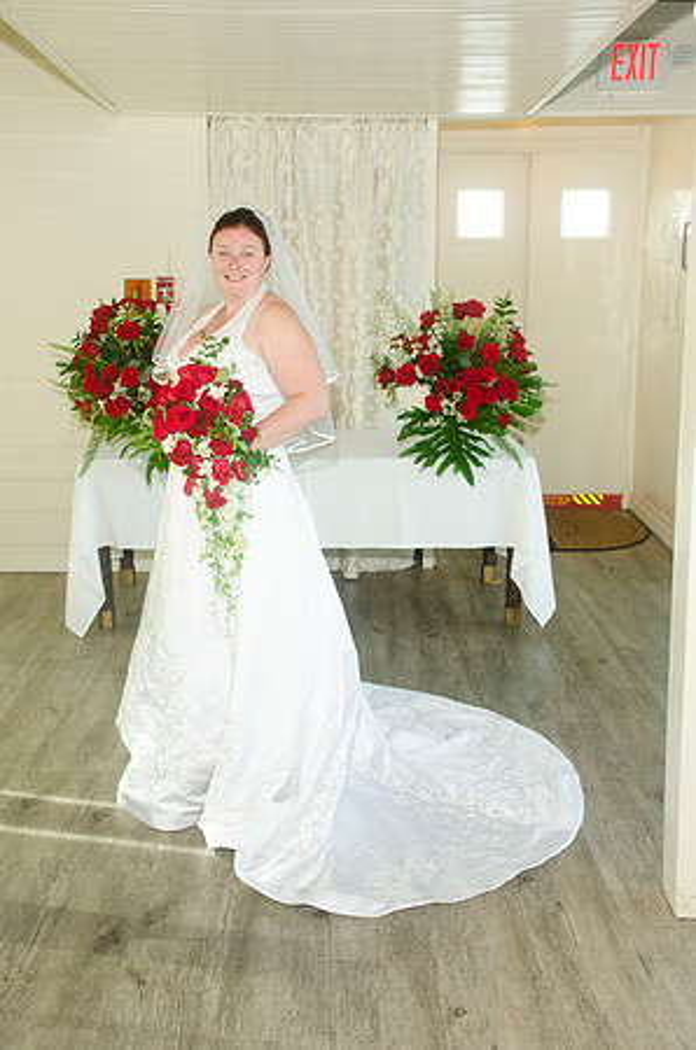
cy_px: 525
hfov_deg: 34.1
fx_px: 1136
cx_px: 348
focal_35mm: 39
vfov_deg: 49.6
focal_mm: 26
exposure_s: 1/80
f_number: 5.6
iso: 400
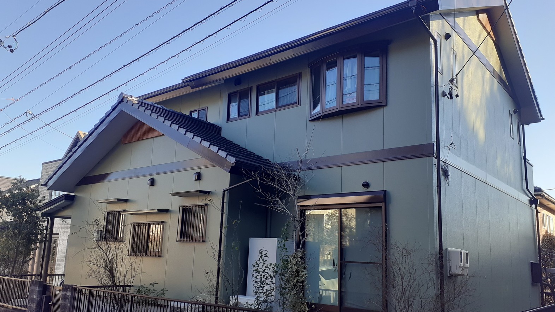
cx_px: 283
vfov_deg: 38.9
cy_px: 171
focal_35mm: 30
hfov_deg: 64.3
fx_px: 441
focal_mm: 3.6
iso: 100
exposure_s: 1/339
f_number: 1.9
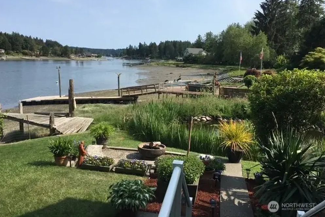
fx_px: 280
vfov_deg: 42.2
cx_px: 162
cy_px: 92
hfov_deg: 60.3
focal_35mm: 31
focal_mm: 4.15
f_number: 2.2
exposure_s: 1/1479
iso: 25
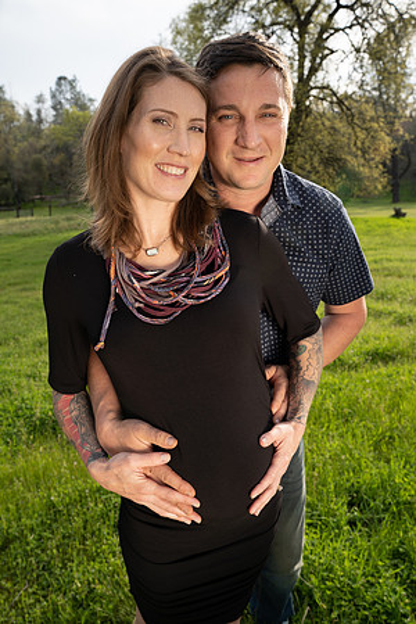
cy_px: 312
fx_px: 468
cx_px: 208
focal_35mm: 27
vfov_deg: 67.4
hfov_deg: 47.9
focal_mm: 27
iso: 100
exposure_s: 1/125
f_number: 6.3
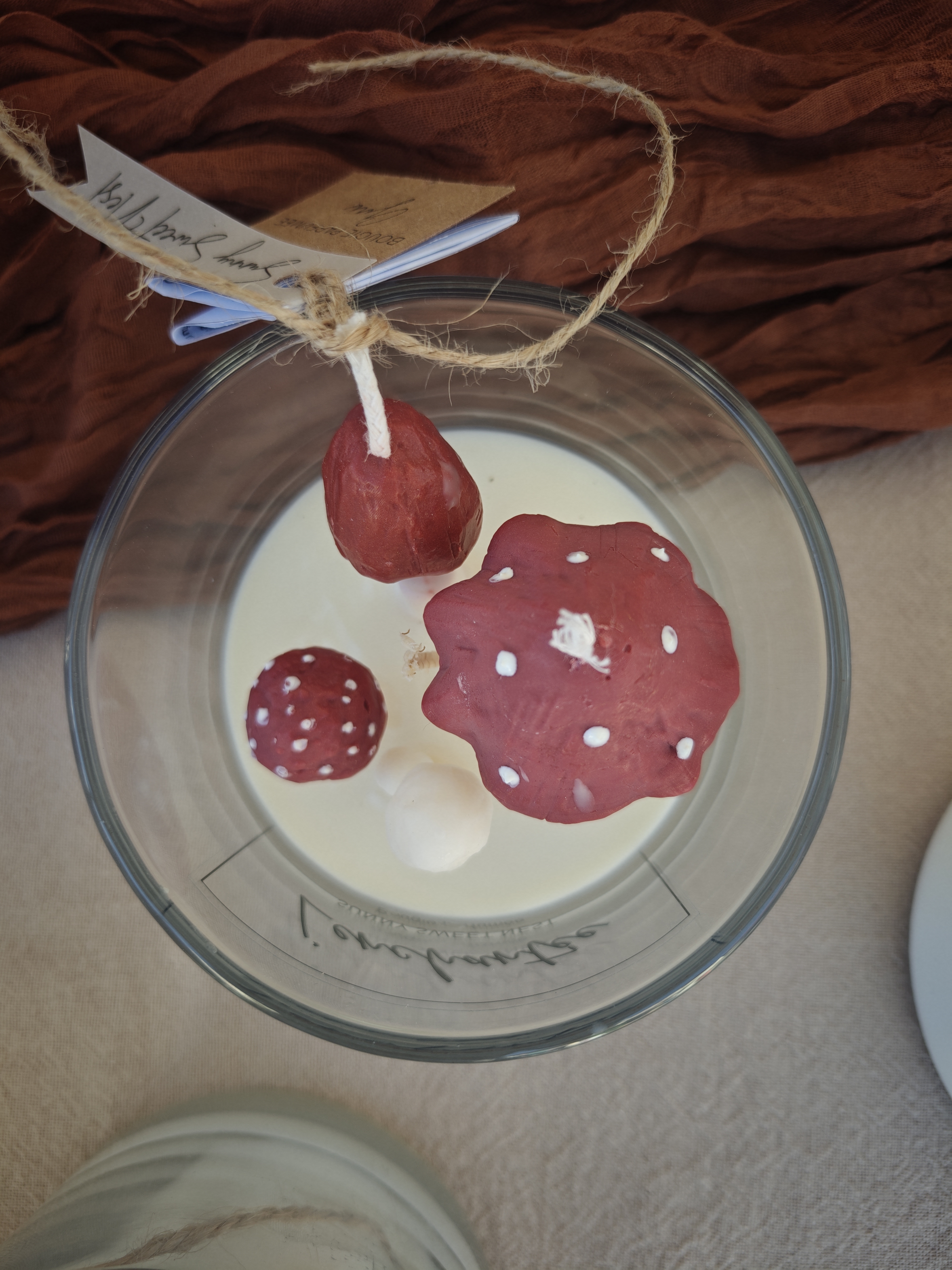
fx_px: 843
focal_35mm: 23
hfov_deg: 58.9
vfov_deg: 73.9
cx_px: 476
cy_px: 635
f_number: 1.6
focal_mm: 6.06
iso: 50
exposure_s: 1/166
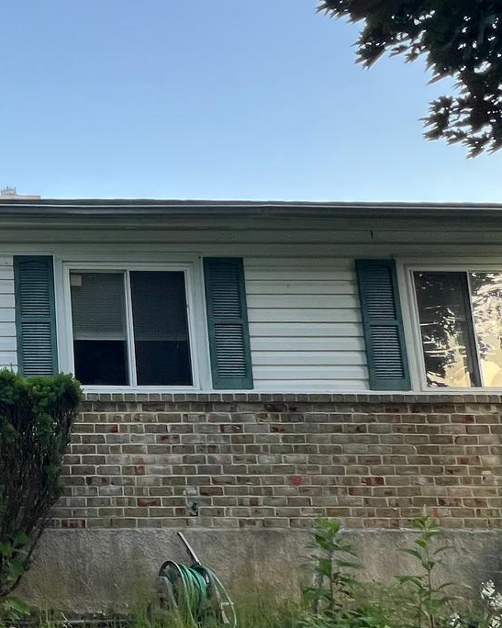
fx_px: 706
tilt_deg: +8.0
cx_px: -151
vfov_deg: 47.8
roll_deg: -0.1
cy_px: 364
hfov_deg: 30.7
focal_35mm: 38
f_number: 1.8
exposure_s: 1/99
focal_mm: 1.57
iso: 50
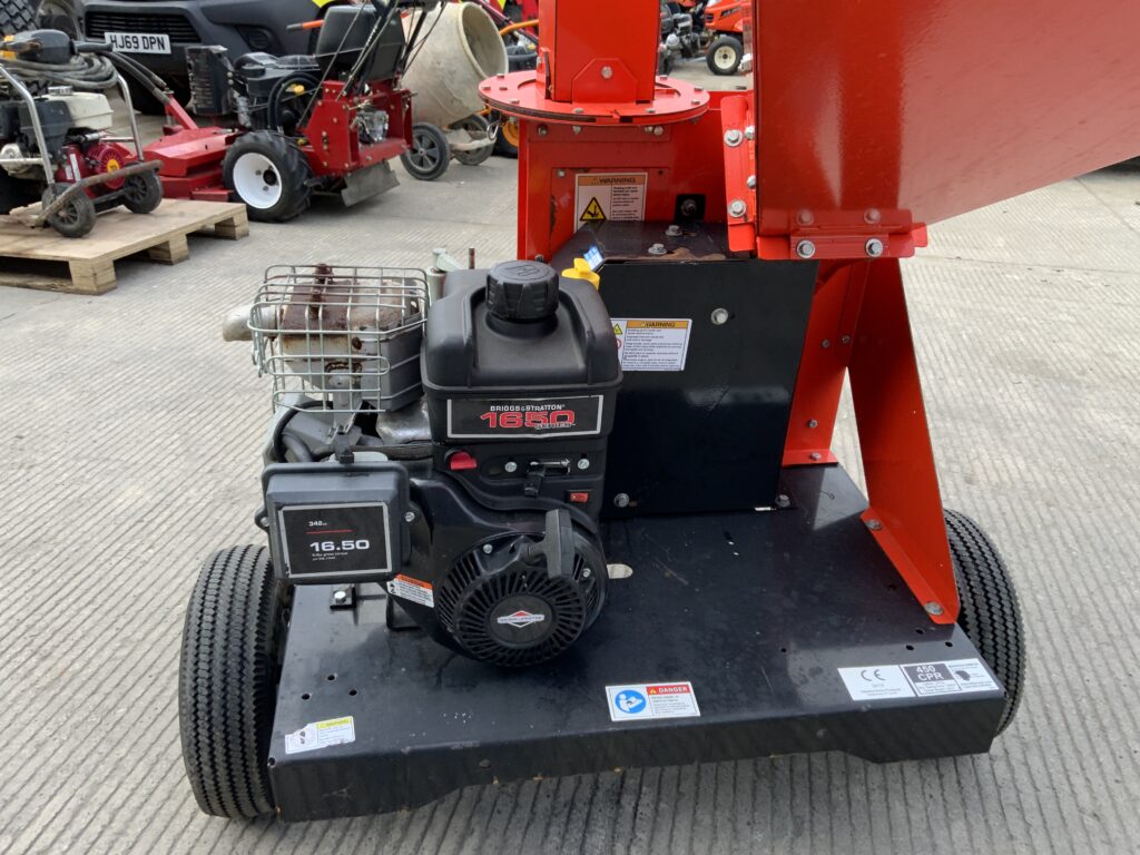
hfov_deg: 61.7
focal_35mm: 29
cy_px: 428
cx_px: 570
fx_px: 955
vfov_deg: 48.2
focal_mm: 3
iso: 16
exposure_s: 1/150
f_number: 1.8
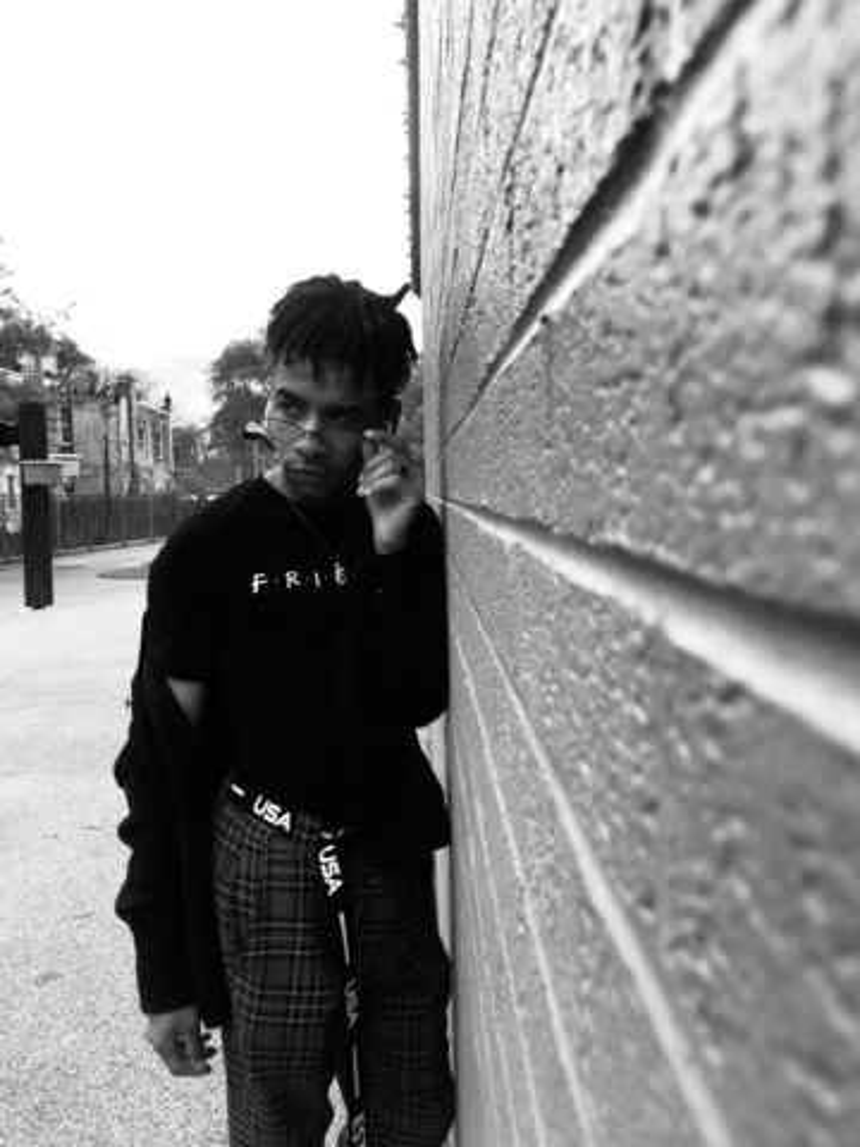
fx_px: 928
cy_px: 574
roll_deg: +1.5
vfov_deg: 63.4
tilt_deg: -4.6
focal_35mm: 28
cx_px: 430
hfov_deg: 49.7
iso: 32
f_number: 1.8
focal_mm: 3.99
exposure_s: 1/120
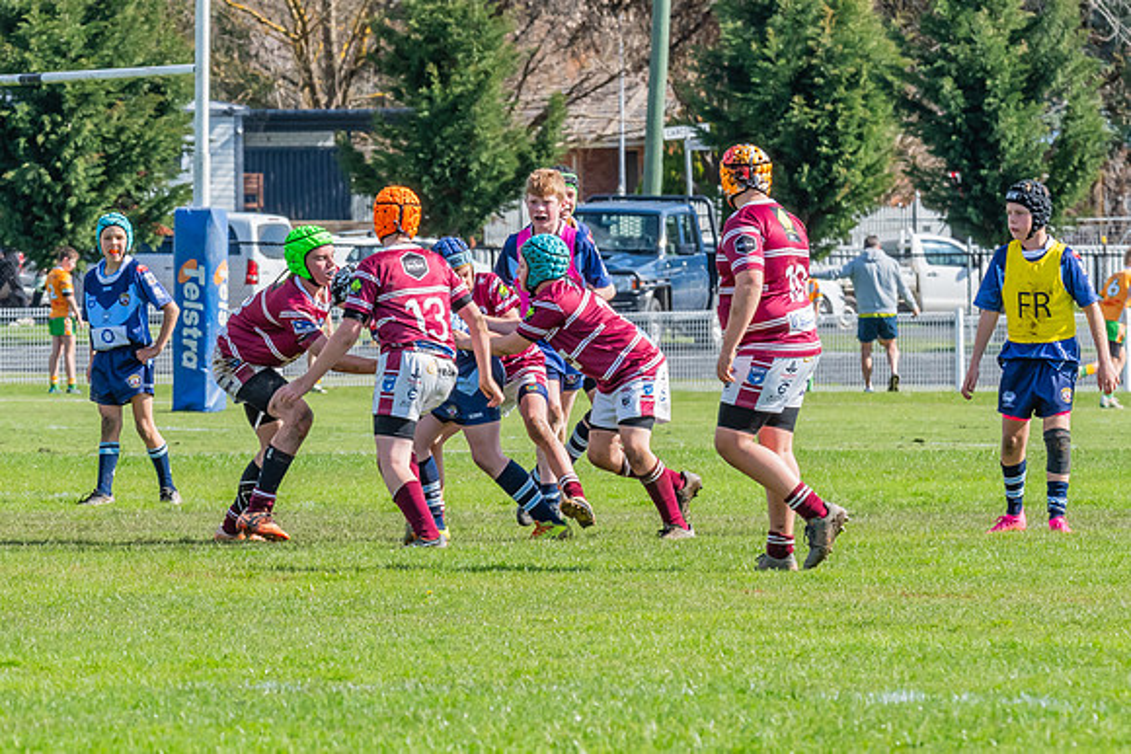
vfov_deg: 2.9
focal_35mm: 473
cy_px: 454
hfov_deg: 4.4
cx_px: 449
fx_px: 14869
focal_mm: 260
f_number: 18
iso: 800
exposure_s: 1/400
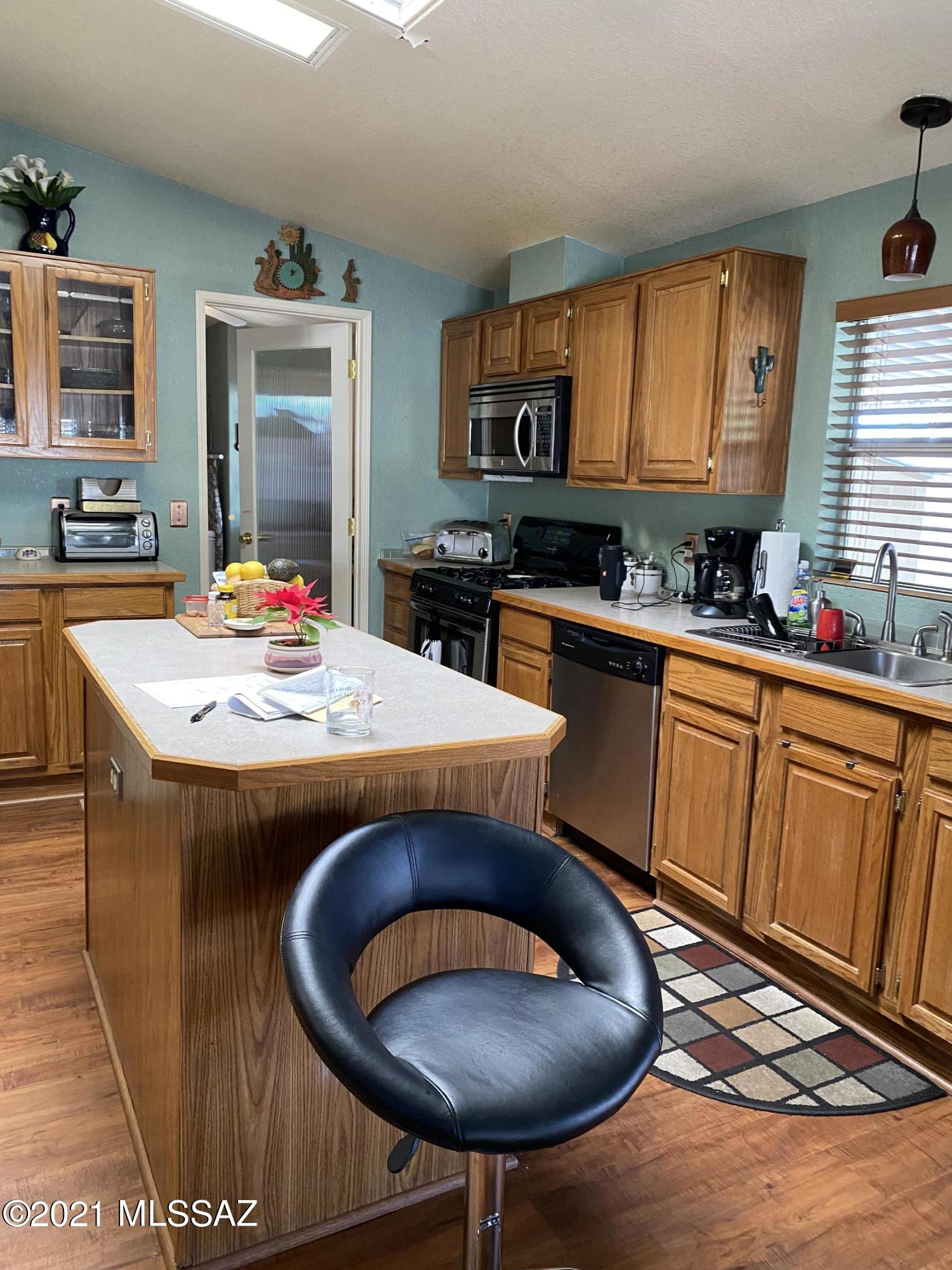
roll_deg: -2.5
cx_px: 476
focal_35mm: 26
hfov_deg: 53.1
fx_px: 953
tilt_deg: -9.4
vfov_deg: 67.3
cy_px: 635
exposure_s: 1/60
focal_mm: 4.25
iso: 200
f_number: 1.8
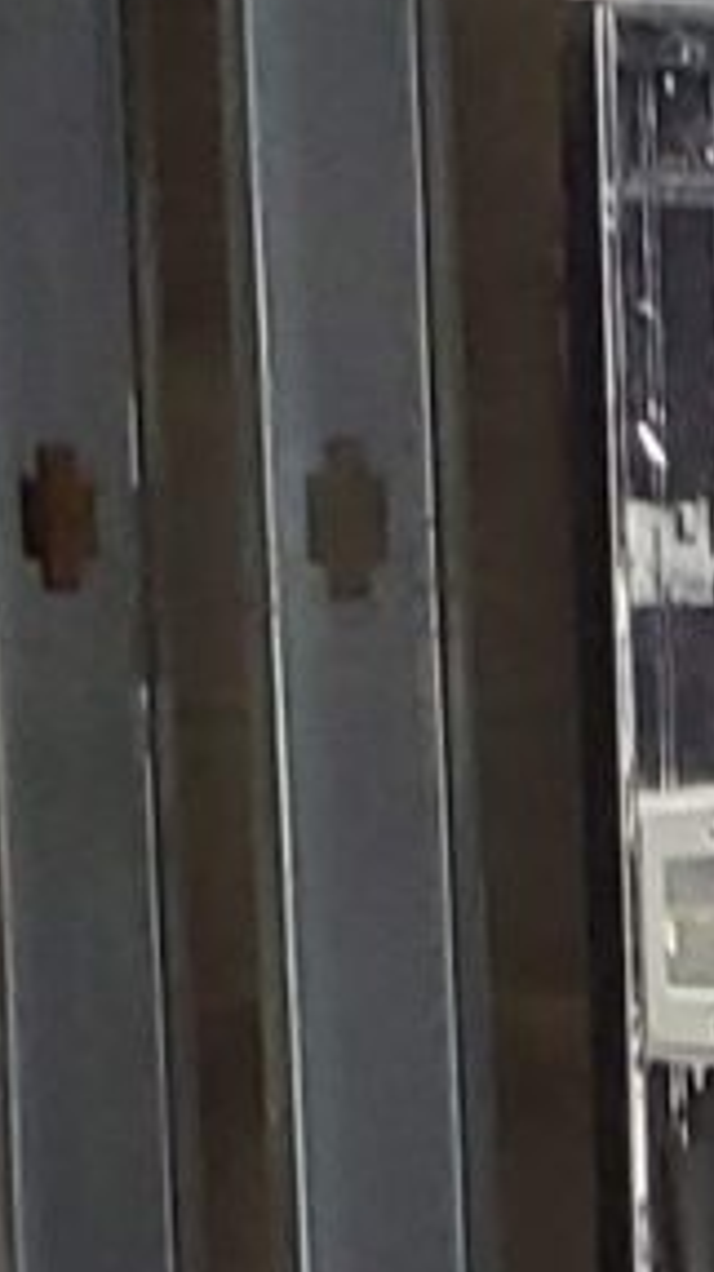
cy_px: 2127
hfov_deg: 4.6
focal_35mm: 253
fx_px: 8533
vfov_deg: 8.3
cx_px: 2009
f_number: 2.4
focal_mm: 4.3
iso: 125
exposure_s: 1/24
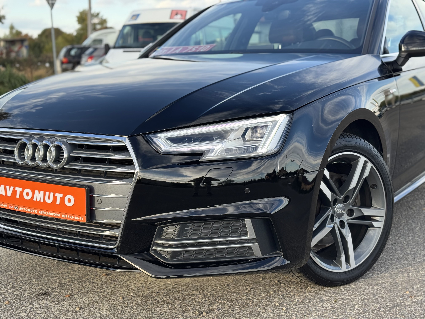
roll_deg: -0.3
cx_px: 212
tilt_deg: -10.8
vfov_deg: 30.3
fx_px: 589
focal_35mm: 48
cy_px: 160
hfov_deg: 39.7
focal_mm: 6.76
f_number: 1.78
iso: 64
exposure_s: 1/390
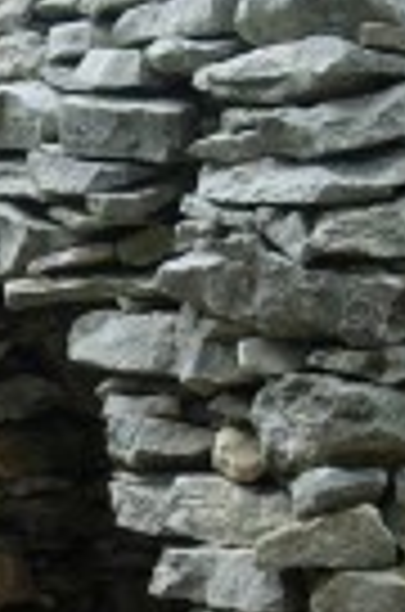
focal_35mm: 140
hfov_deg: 9.7
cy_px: 482
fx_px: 2374
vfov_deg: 14.6
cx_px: -14
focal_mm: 7.8
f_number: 2.8
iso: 64
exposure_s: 1/114
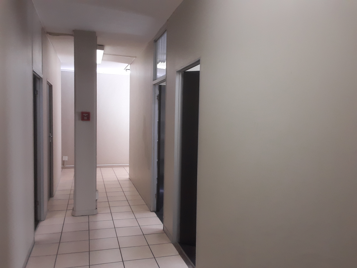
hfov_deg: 60.0
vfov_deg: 46.8
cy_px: 134
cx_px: 178
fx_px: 309
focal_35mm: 30
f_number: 1.9
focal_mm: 2.2
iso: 100
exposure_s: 1/50
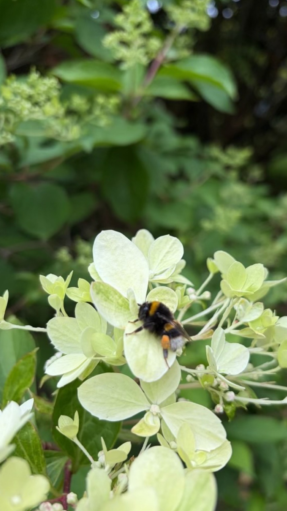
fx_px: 392
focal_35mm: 29
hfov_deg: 39.9
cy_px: 260
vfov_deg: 66.1
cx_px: 177
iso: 50
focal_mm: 5.96
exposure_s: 1/724
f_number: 1.6
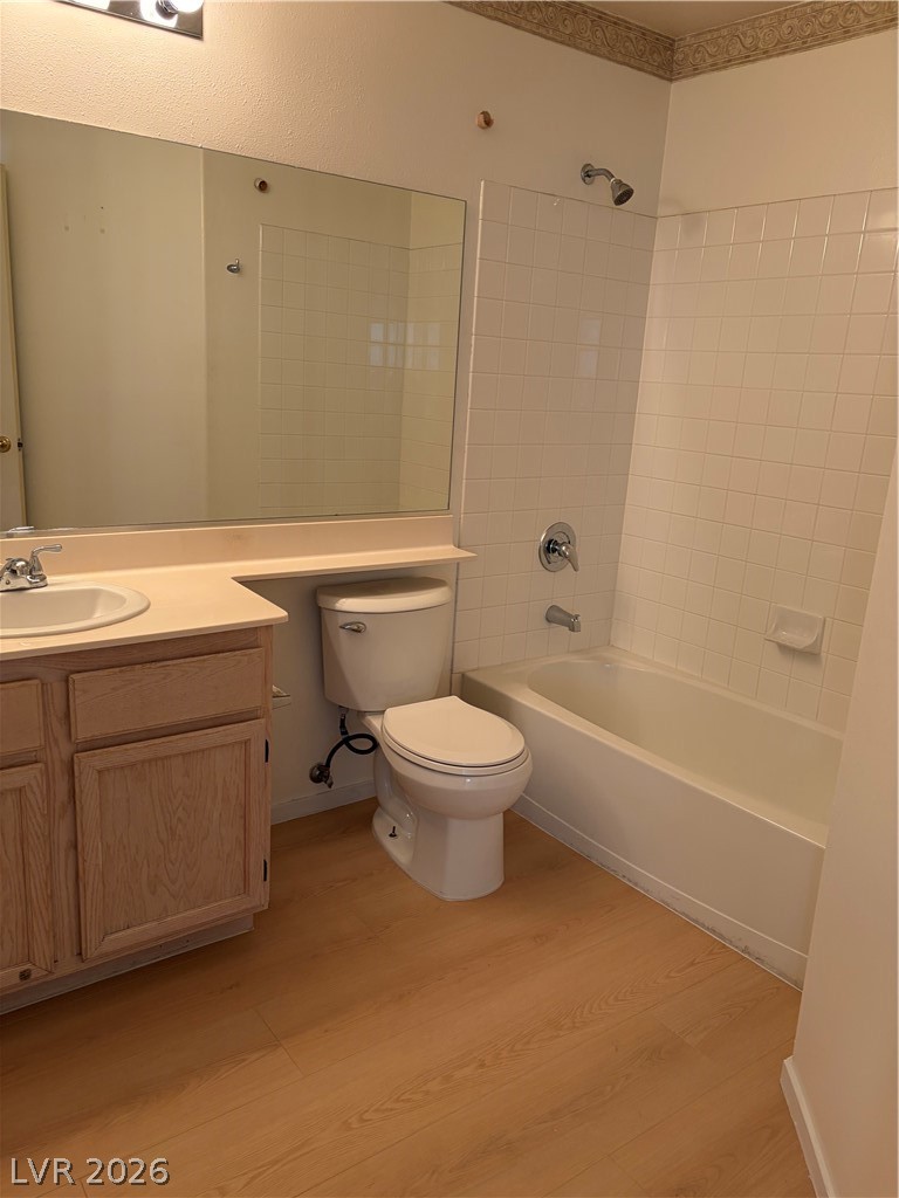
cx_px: 450
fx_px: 900
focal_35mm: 26
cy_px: 599
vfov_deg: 67.3
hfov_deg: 53.1
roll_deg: -2.5
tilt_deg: -13.1
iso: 100
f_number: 1.6
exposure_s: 1/60
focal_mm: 5.96
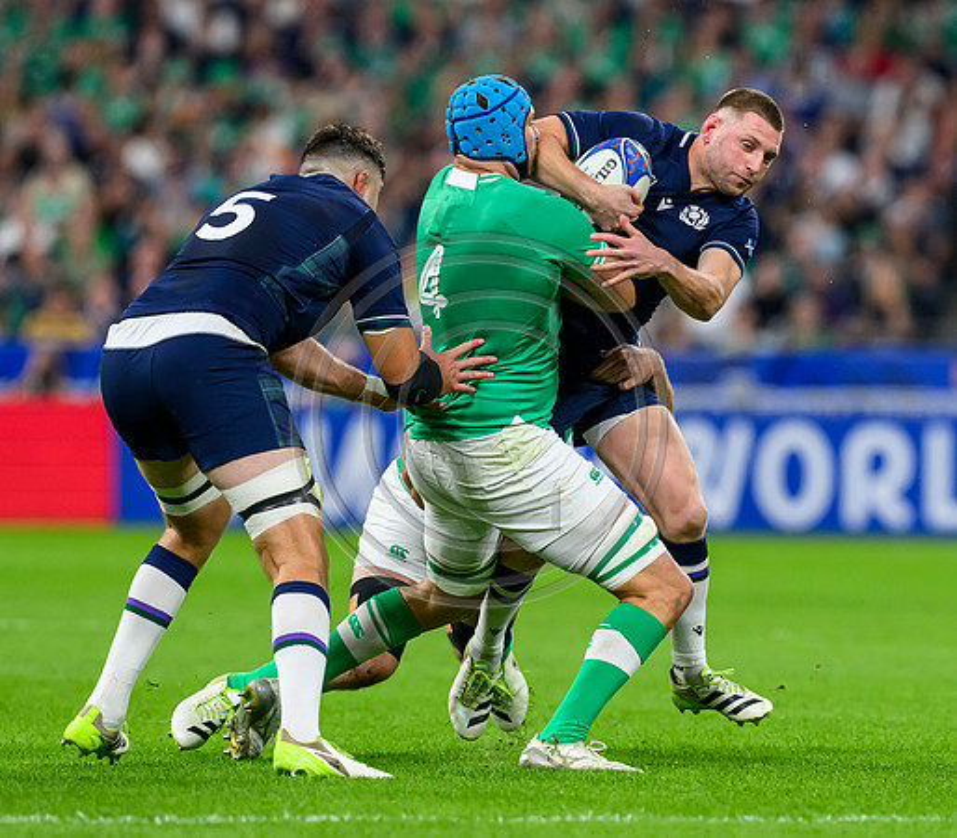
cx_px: 620
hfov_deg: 2.8
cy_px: 523
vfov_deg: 2.4
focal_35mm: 668
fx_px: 19648
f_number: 4
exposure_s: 1/2000
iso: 3200
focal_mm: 400
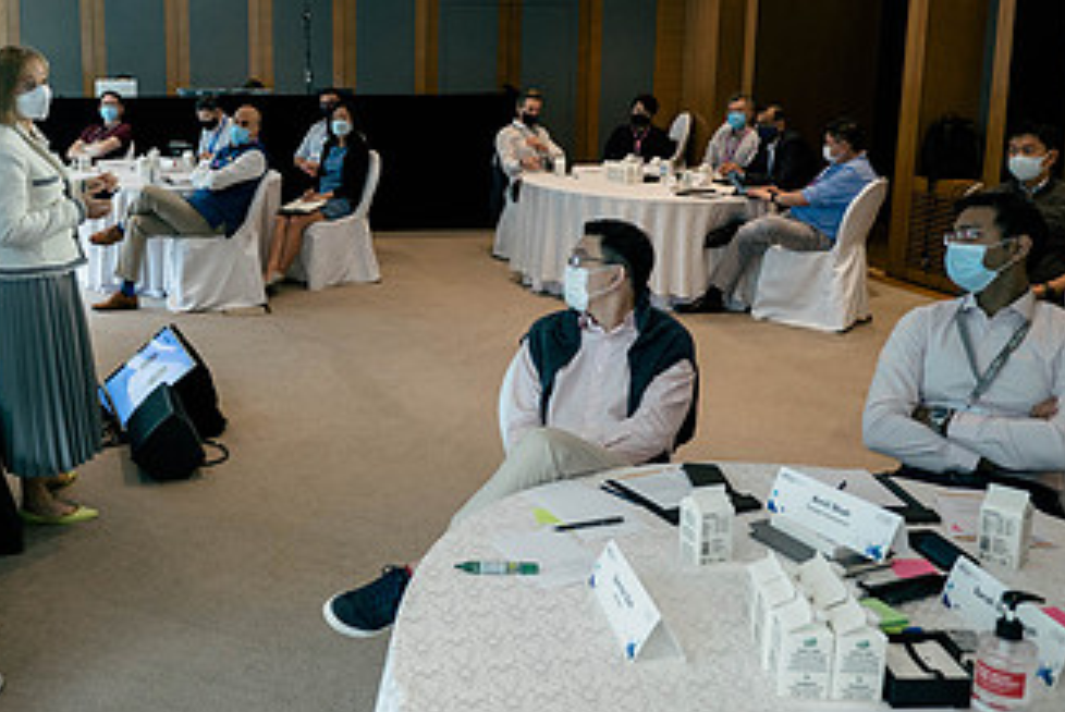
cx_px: 379
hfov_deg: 51.1
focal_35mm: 37
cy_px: 260
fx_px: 1096
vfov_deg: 35.8
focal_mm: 10
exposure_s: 1/100
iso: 320
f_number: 1.7
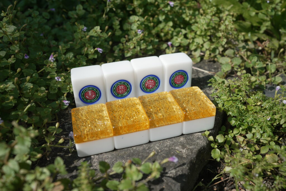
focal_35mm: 35
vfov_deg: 37.9
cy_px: 96
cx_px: 143
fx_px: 278
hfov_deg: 54.4
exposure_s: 1/320
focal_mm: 35
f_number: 8
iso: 125
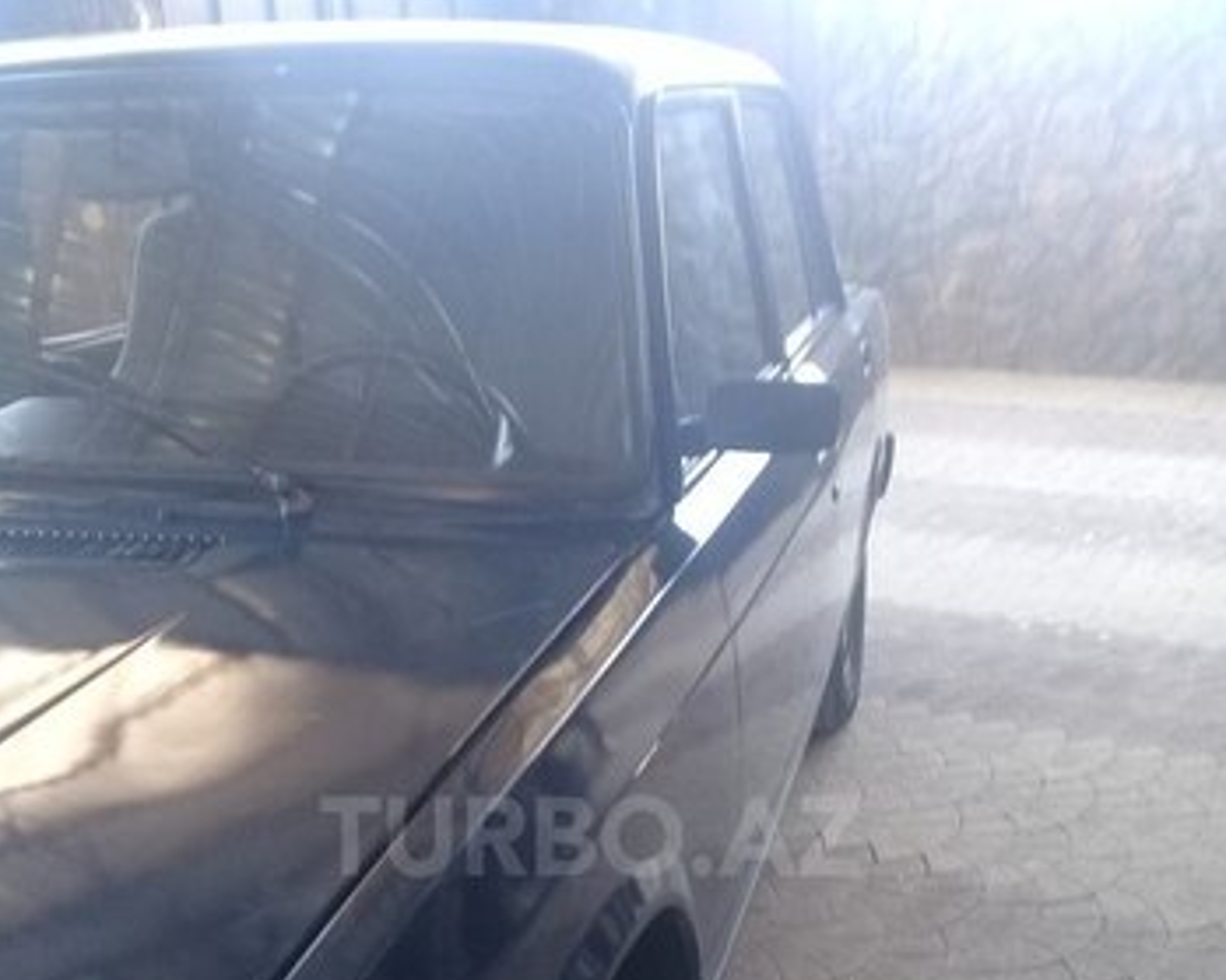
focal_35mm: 43
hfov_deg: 42.9
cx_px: 590
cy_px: 836
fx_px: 1560
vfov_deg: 33.5
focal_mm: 3.3
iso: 100
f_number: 2.2
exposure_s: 1/40
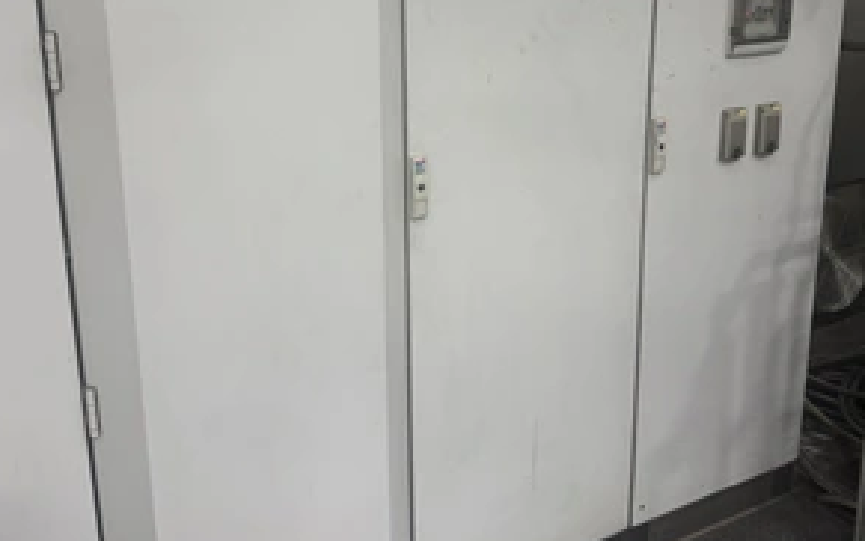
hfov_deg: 55.3
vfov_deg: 35.1
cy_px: 104
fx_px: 825
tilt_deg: -12.6
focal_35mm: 35
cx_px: 431
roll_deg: +1.3
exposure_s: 1/121
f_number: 1.78
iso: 125
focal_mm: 6.76
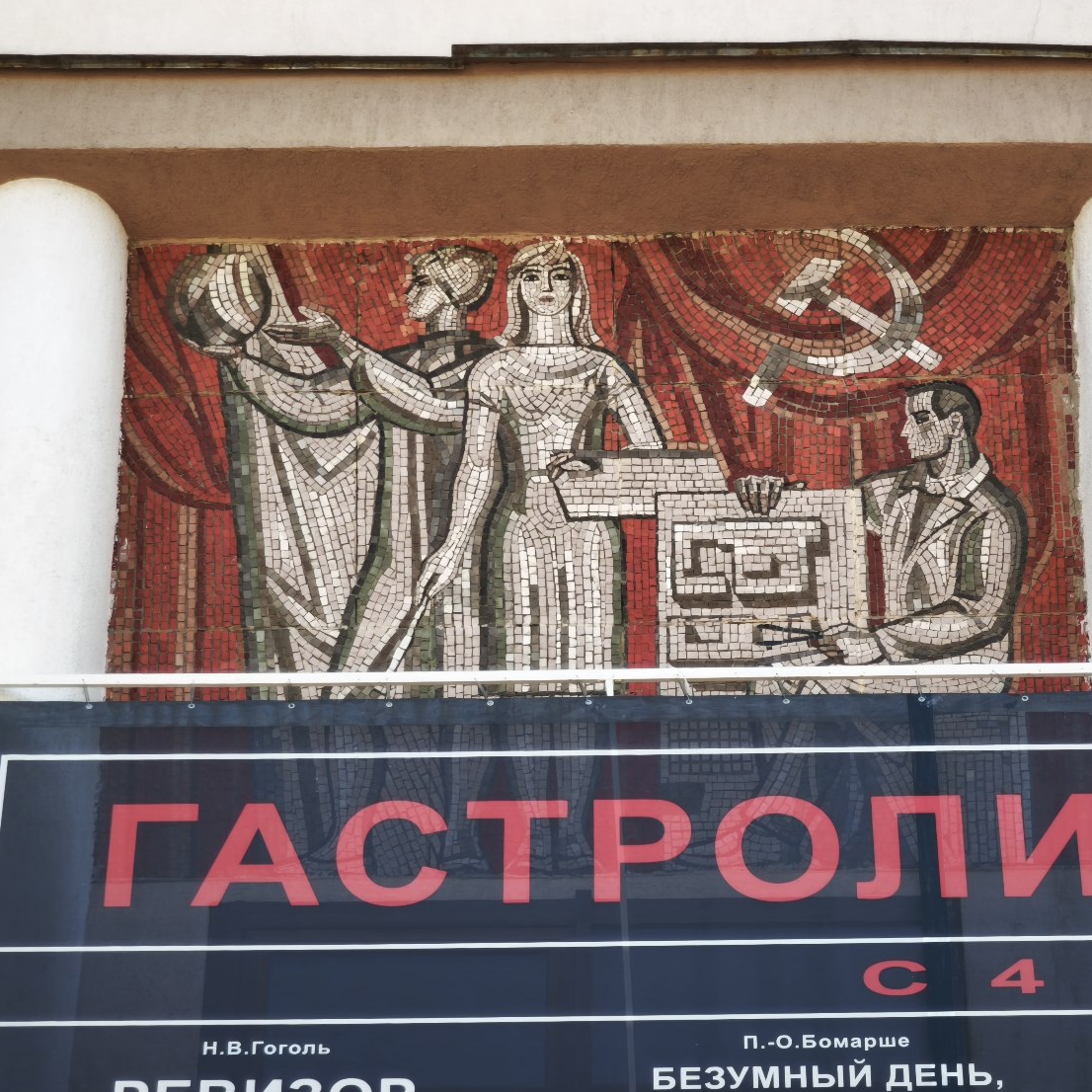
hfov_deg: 14.6
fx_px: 4247
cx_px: 597
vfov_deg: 14.7
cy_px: 544
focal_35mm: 119
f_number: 1.9
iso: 50
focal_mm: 7.1
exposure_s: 1/99.9
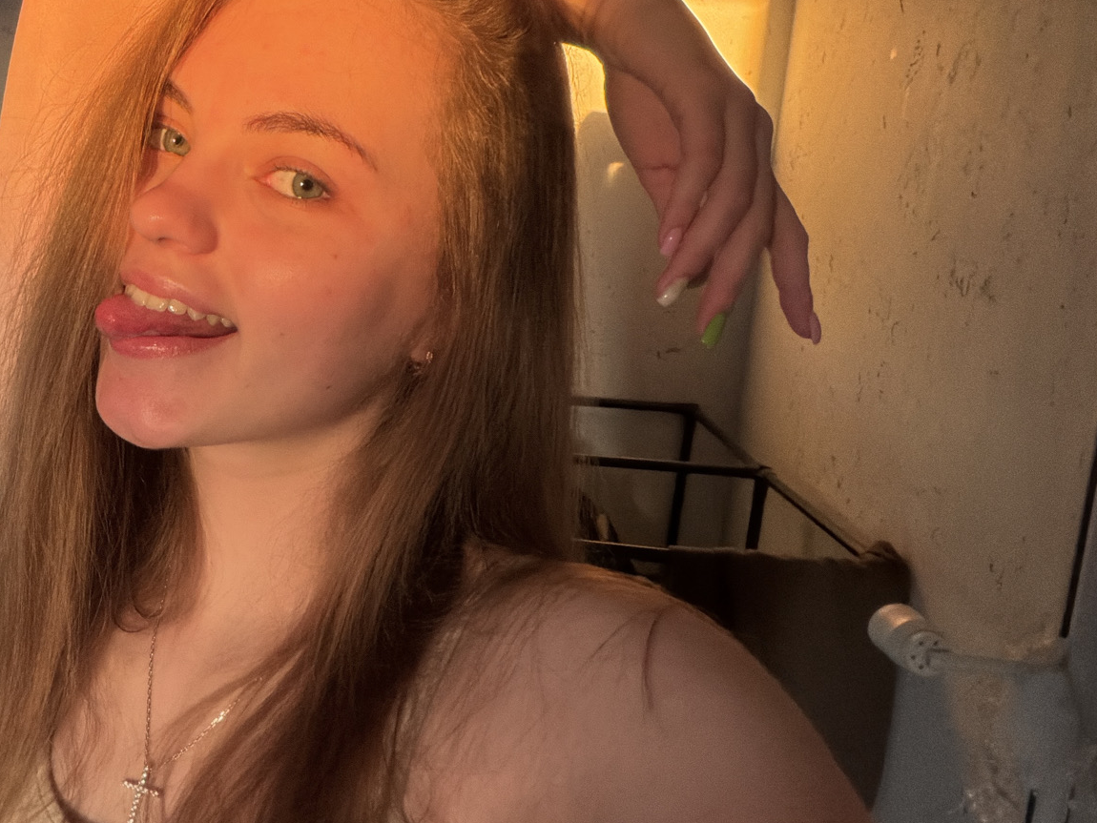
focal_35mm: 40
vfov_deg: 36.0
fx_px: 1268
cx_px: 165
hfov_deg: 43.7
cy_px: 384
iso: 250
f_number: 1.9
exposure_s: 1/60
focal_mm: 2.71
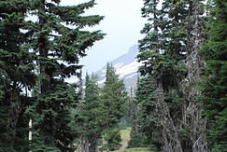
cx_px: 106
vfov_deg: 14.6
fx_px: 587
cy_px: 136
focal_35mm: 93
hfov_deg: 21.9
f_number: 4
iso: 1600
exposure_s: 1/800
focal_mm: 26
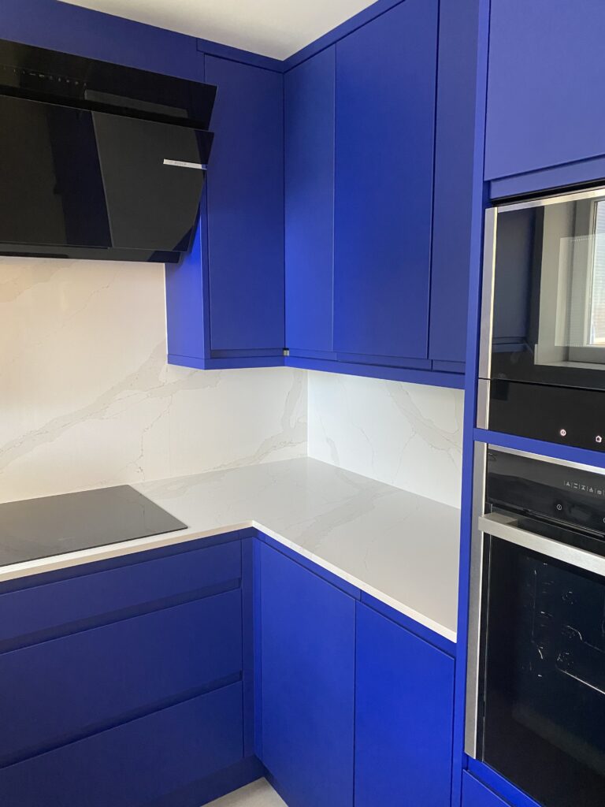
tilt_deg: -6.5
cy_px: 404
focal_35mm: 26
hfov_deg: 53.1
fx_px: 606
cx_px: 302
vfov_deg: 67.3
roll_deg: +0.2
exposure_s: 1/60
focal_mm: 4.25
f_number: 1.8
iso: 250
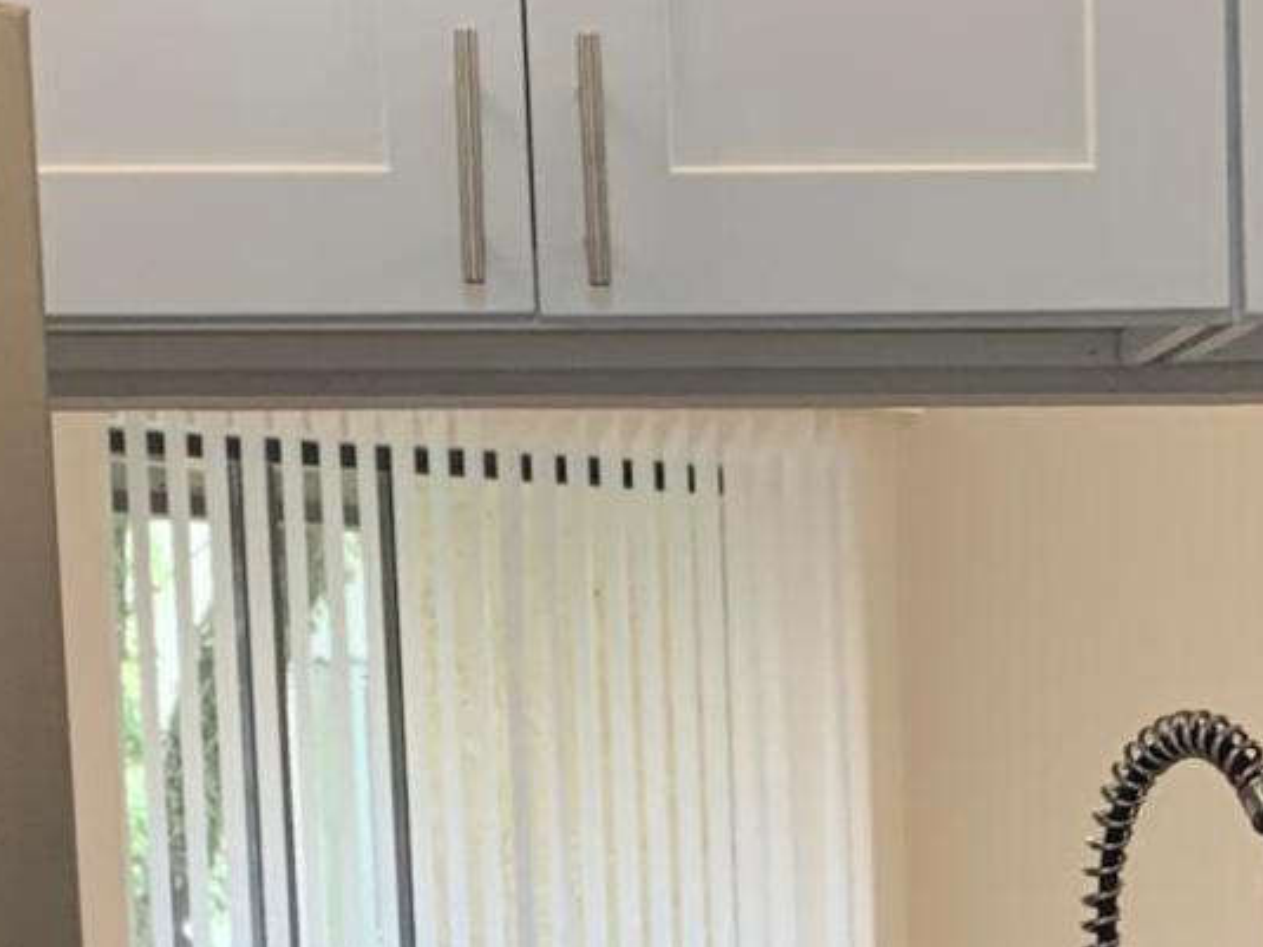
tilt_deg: -11.5
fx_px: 5107
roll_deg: +0.4
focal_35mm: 140
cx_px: 1138
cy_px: 1771
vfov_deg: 10.0
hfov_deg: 14.0
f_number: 1.8
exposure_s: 1/60
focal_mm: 4.25
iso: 100
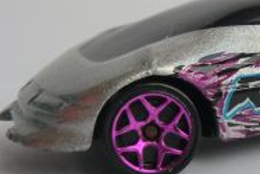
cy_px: 45
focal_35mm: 89
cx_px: 249
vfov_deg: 15.3
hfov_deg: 22.1
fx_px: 643
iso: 64
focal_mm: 7.1
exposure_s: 1/200
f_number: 3.8
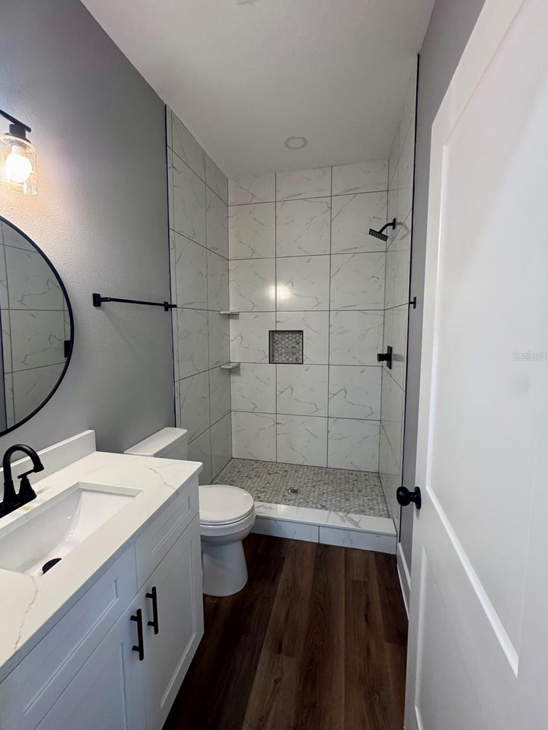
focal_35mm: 15
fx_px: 317
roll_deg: +0.4
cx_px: 266
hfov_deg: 81.7
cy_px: 356
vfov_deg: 98.2
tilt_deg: -6.3
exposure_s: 1/60
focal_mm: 2.22
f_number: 2.2
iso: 250
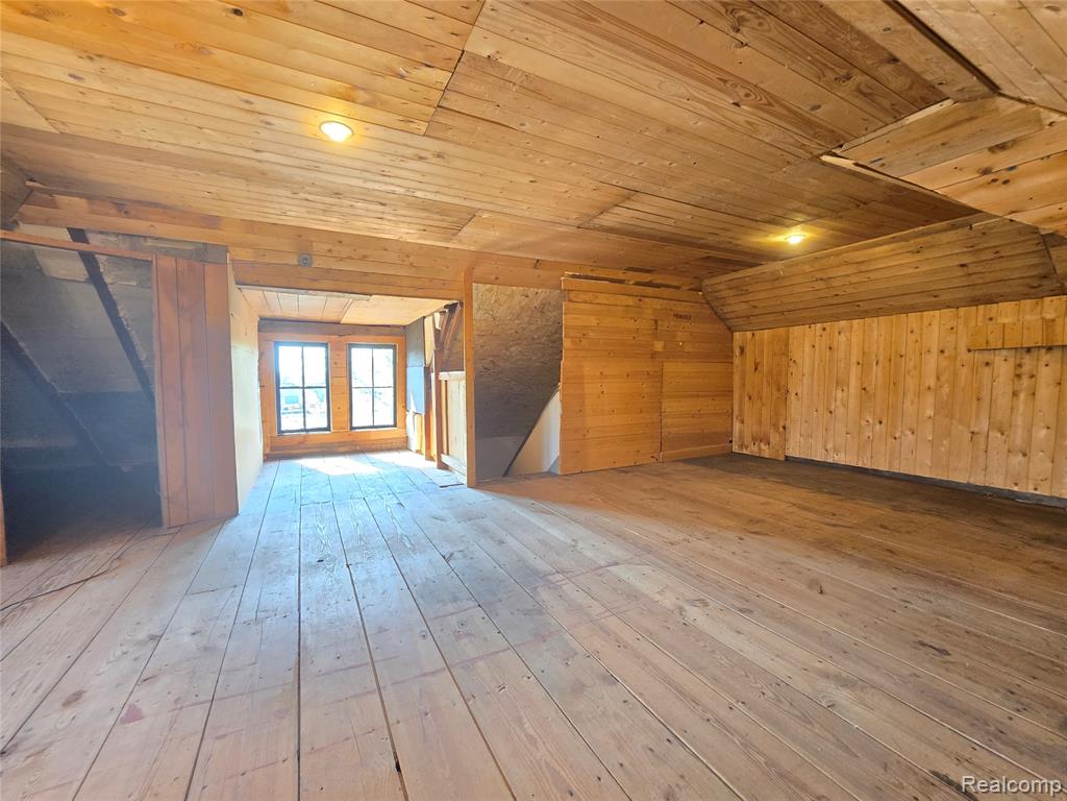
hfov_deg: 106.2
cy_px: 400
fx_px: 401
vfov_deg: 89.9
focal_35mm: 13
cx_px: 534
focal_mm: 2.2
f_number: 2.2
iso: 200
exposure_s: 1/60
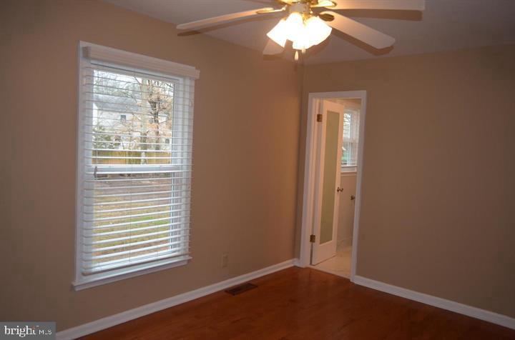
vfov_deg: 47.7
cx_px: 258
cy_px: 170
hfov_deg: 67.5
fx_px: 385
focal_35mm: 27
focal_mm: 18
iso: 320
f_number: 3.5
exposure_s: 1/125
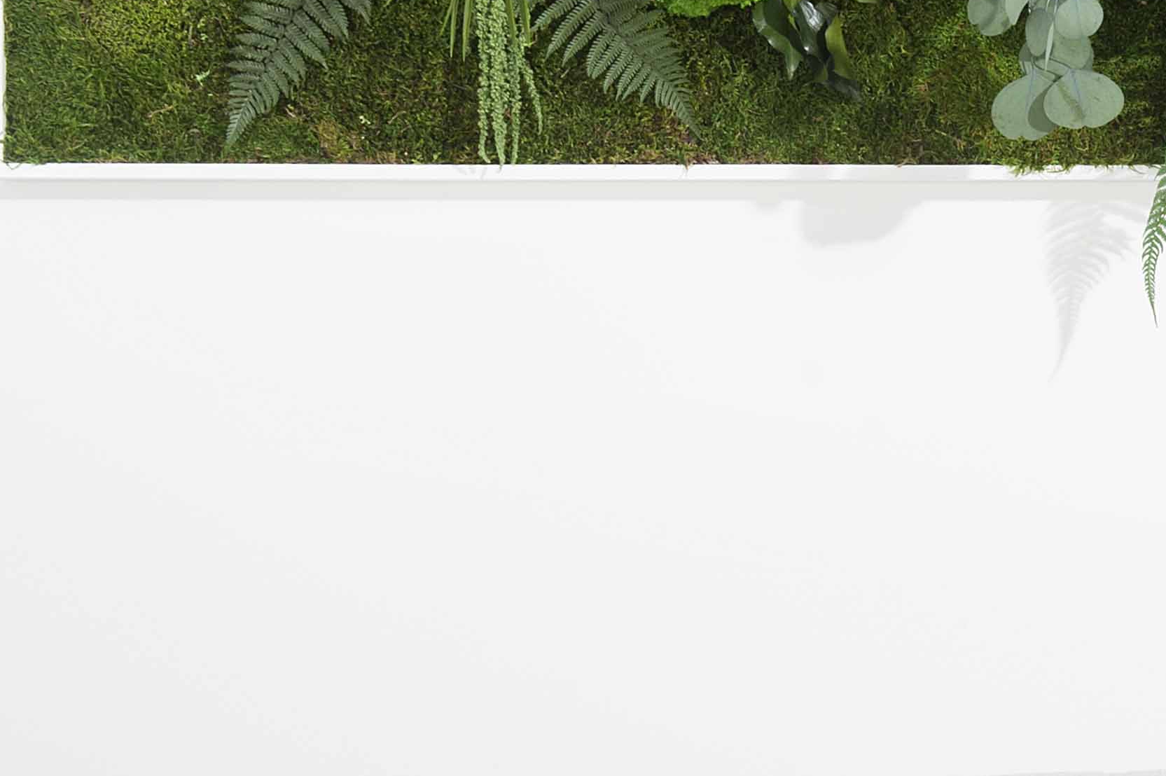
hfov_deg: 17.5
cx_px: 1070
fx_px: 3722
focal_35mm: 115
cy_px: 231
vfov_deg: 11.9
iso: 200
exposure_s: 1/125
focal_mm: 45
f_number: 10
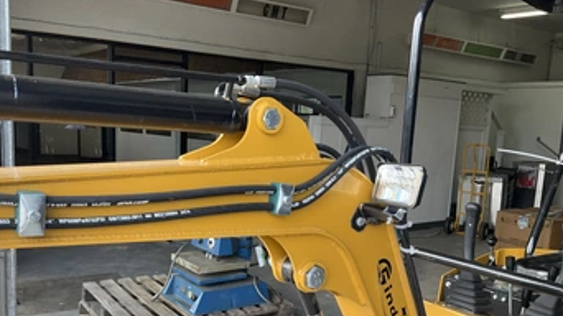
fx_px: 552
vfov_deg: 31.7
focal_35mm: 37
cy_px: 212
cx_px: 255
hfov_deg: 53.9
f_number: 1.8
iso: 32
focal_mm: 3
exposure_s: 1/148
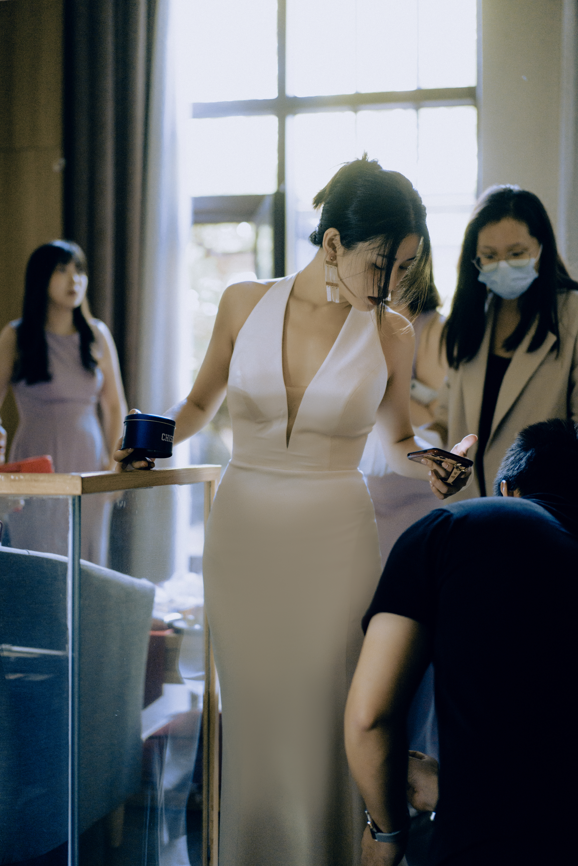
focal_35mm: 55
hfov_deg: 24.6
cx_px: 289
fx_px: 1324
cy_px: 433
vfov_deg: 36.2
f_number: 1.8
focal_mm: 55
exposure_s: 1/200
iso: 1250
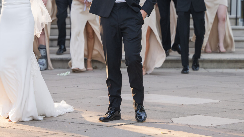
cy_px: 6
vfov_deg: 6.8
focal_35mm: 179
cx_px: 71
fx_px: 1158
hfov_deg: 12.0
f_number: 2.8
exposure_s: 1/640
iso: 500
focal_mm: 96
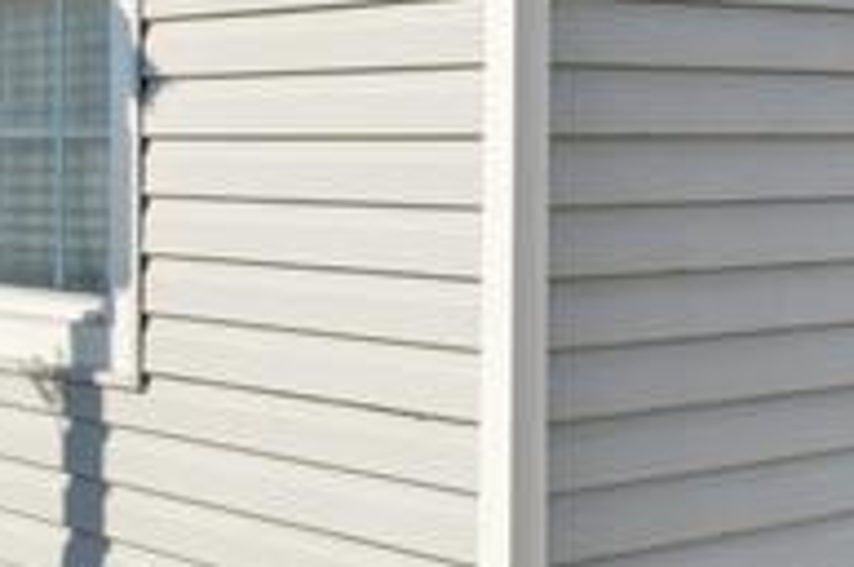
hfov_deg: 23.2
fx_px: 2076
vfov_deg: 15.4
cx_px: 330
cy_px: 124
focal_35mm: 88
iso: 100
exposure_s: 1/400
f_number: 9
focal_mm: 11
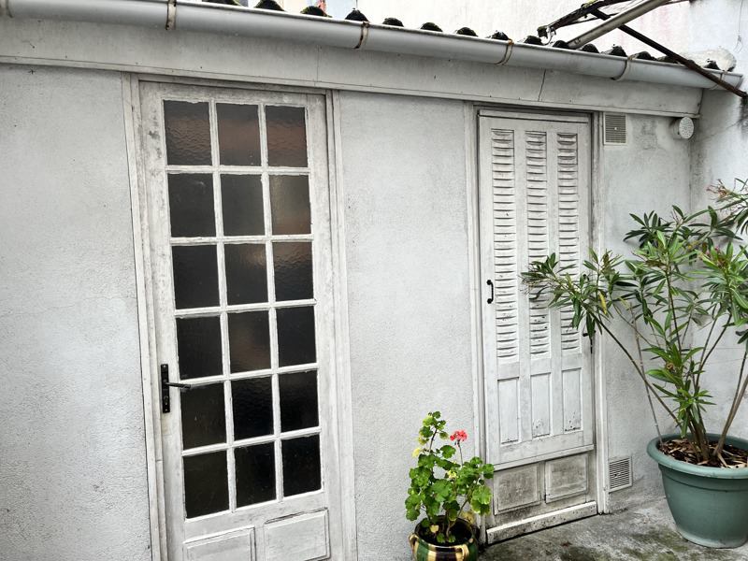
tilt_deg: -2.9
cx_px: 374
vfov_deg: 53.1
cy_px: 280
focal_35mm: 26
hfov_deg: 67.3
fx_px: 562
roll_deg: +2.3
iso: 40
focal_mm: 5.1
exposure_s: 1/155
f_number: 1.6
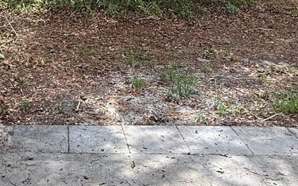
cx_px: 54
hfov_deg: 37.9
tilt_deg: -7.5
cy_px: -14
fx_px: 414
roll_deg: +1.9
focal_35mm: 51
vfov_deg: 23.9
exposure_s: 1/271
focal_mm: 2.22
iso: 64
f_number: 2.2
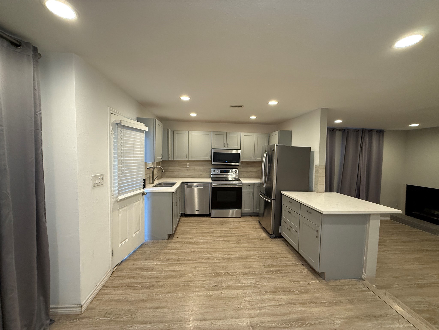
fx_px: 178
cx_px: 220
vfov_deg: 85.7
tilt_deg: -3.2
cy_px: 165
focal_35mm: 14
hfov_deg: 102.1
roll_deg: -1.1
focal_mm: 2.22
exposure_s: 1/60
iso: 200
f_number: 2.2
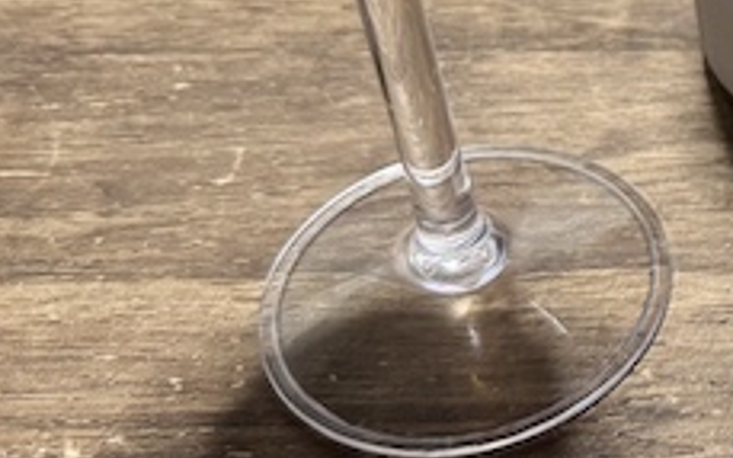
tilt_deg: -41.1
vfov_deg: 11.6
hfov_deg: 16.3
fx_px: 2217
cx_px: 1245
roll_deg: -1.4
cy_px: -48
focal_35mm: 111
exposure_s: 1/60
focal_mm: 6.76
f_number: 1.78
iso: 200
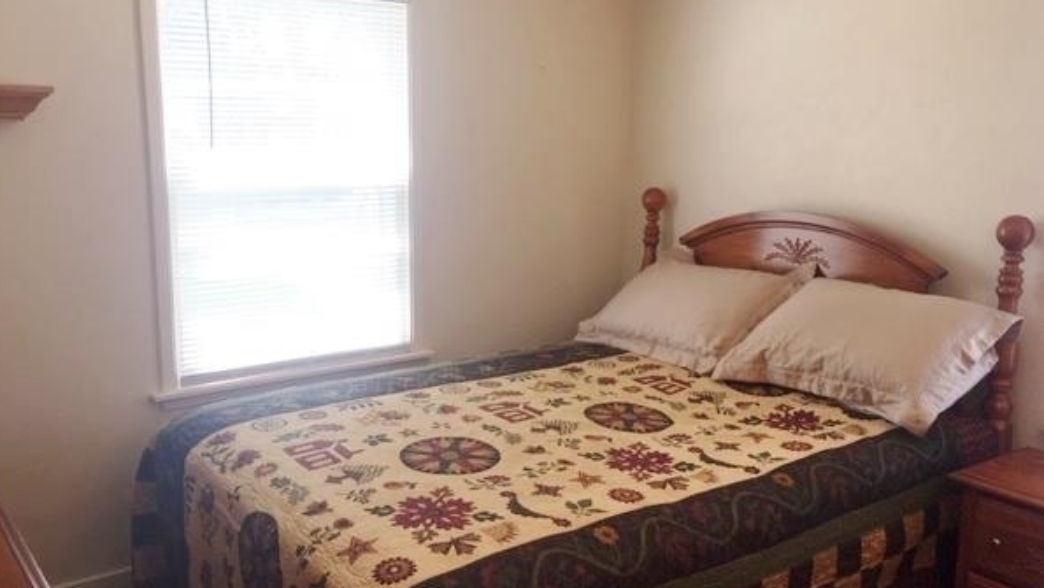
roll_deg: -0.7
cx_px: 521
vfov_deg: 34.7
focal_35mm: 34
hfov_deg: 58.0
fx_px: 941
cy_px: 293
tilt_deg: -10.7
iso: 32
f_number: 2.2
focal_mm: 4.15
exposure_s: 1/60
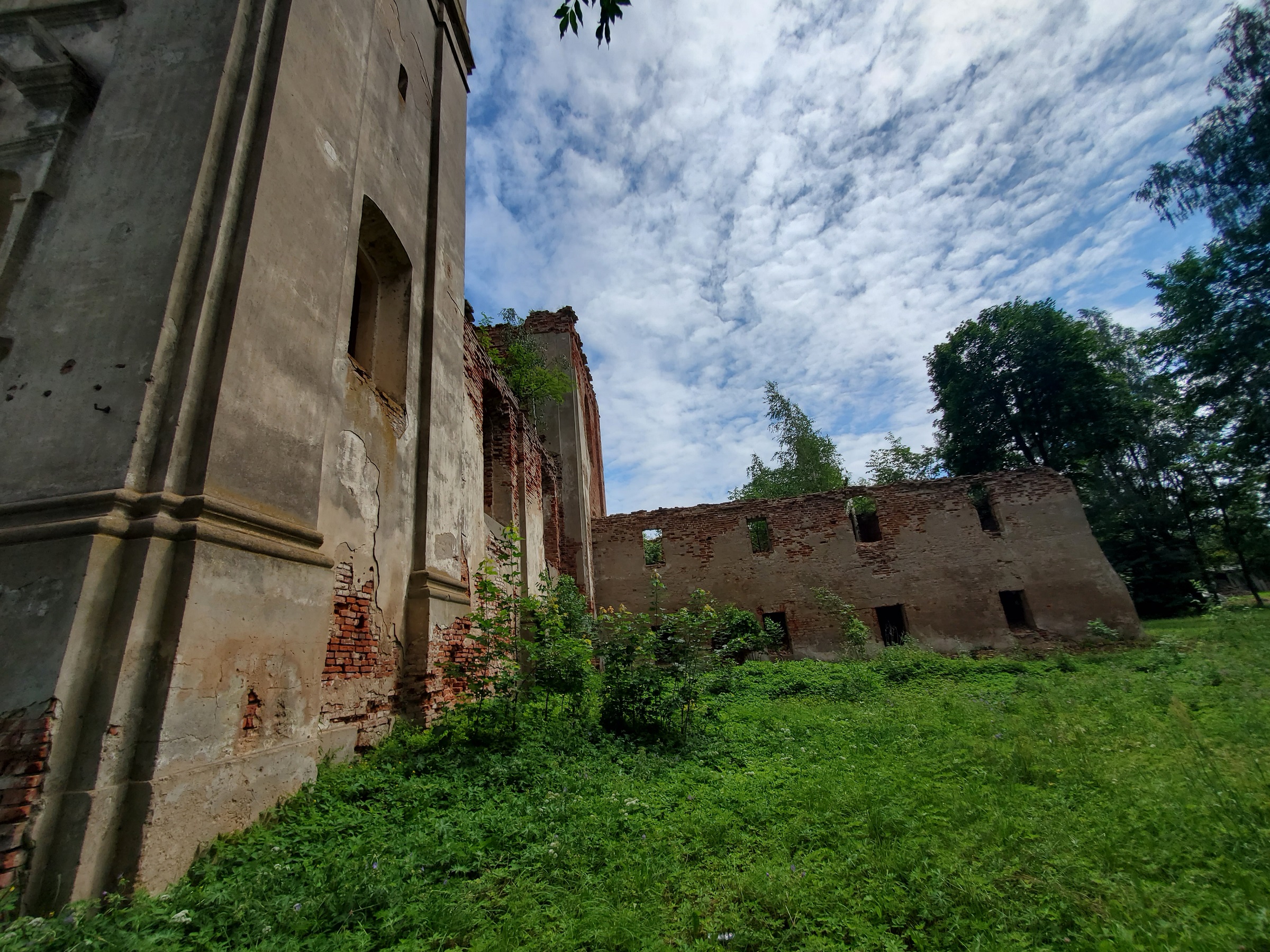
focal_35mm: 13
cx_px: 635
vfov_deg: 89.9
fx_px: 477
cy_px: 476
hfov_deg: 106.2
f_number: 2.2
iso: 50
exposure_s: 1/2476
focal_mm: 1.8
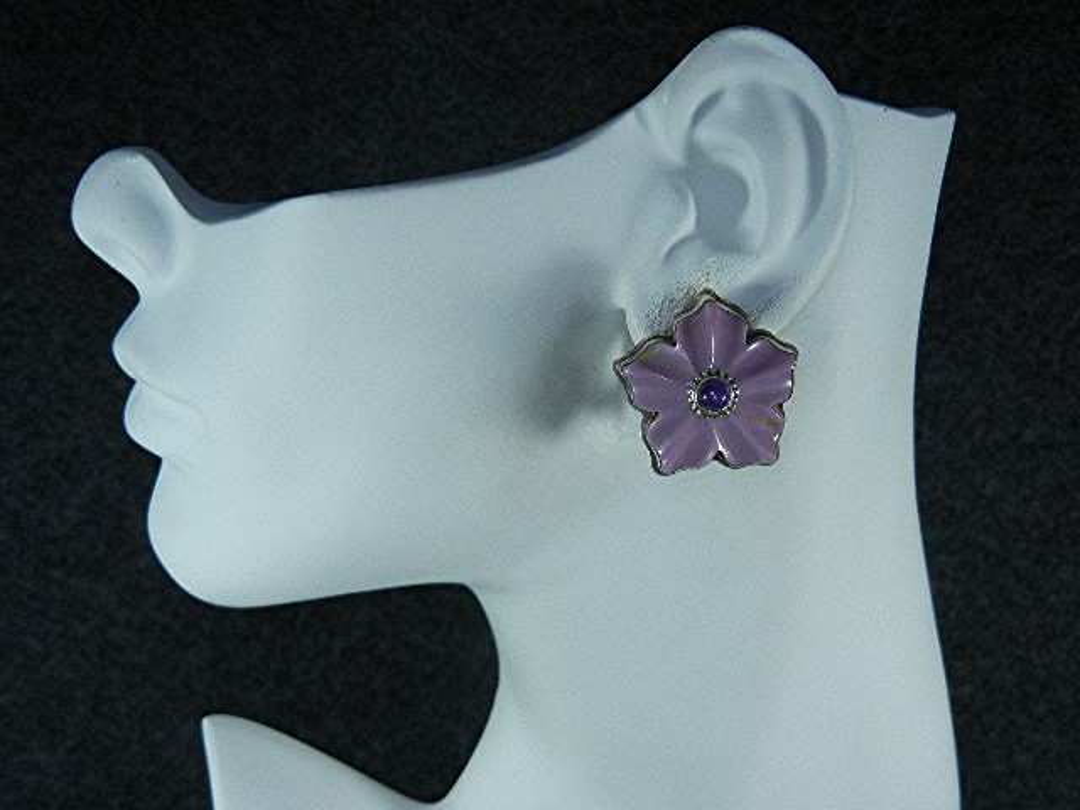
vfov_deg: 21.6
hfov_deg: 28.6
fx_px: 2122
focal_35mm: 68
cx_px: 540
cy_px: 405
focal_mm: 12.2
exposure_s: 1/49
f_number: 4.1
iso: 185
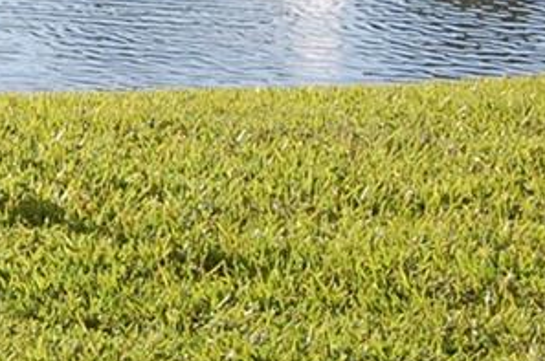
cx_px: -343
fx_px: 4273
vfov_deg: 4.7
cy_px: -488
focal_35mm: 283
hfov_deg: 7.2
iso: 200
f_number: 8
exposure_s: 1/250
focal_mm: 35
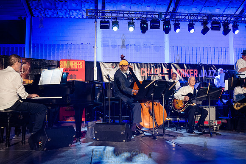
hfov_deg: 50.7
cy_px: 82
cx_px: 123
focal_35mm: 38
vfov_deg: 35.1
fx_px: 260
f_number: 3.5
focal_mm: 38
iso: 5000
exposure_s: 1/400
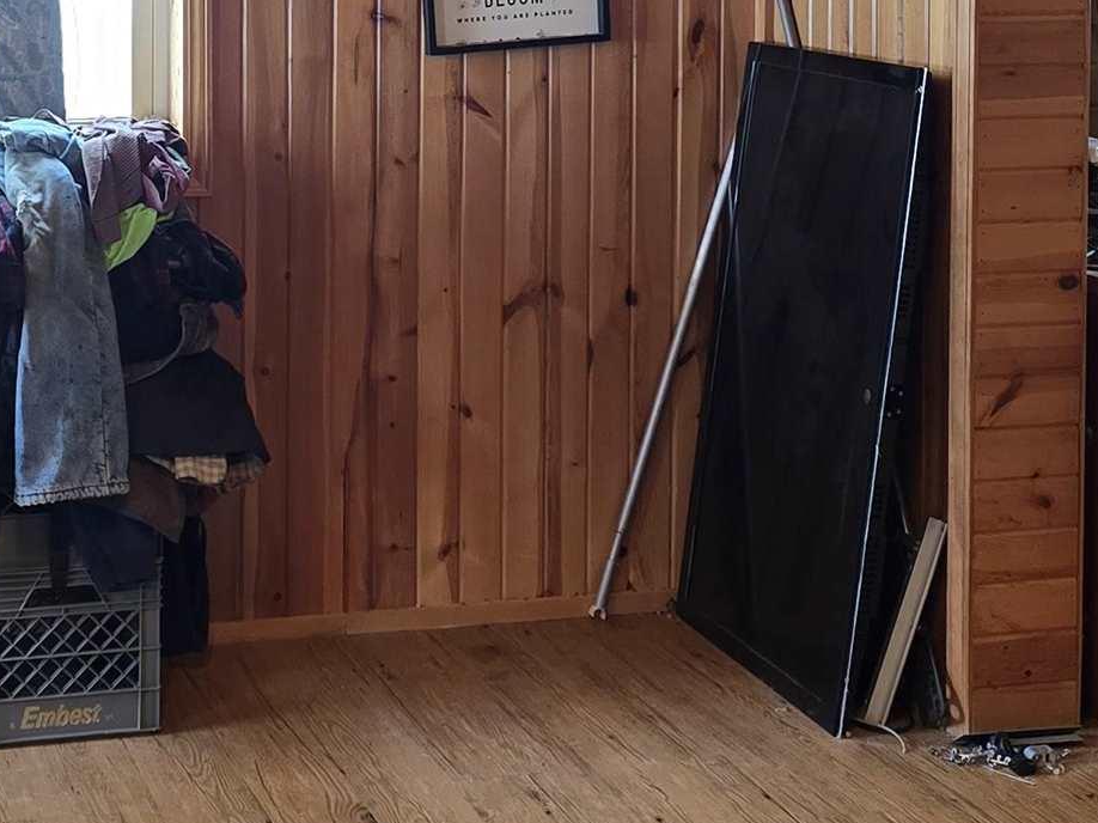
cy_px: -20
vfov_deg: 18.6
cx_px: 370
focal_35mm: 77
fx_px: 2442
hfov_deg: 25.2
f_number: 1.7
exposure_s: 1/60
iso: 640
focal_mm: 6.3
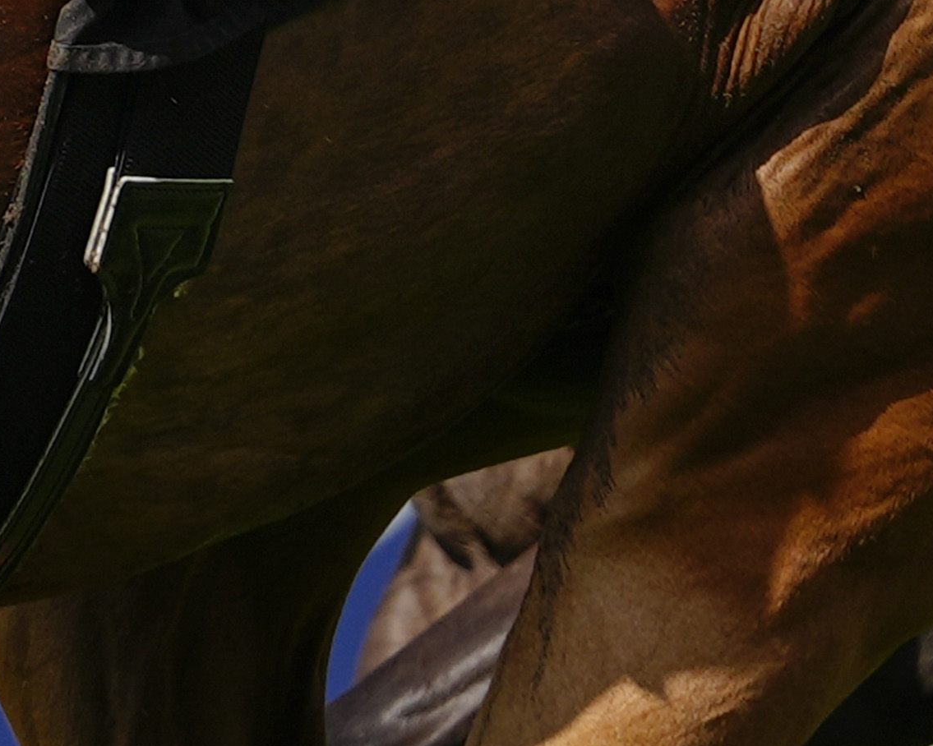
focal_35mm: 1489
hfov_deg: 1.3
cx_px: -291
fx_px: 41116
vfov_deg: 1.0
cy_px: -881
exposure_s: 1/2000
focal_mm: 300
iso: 200
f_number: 2.8
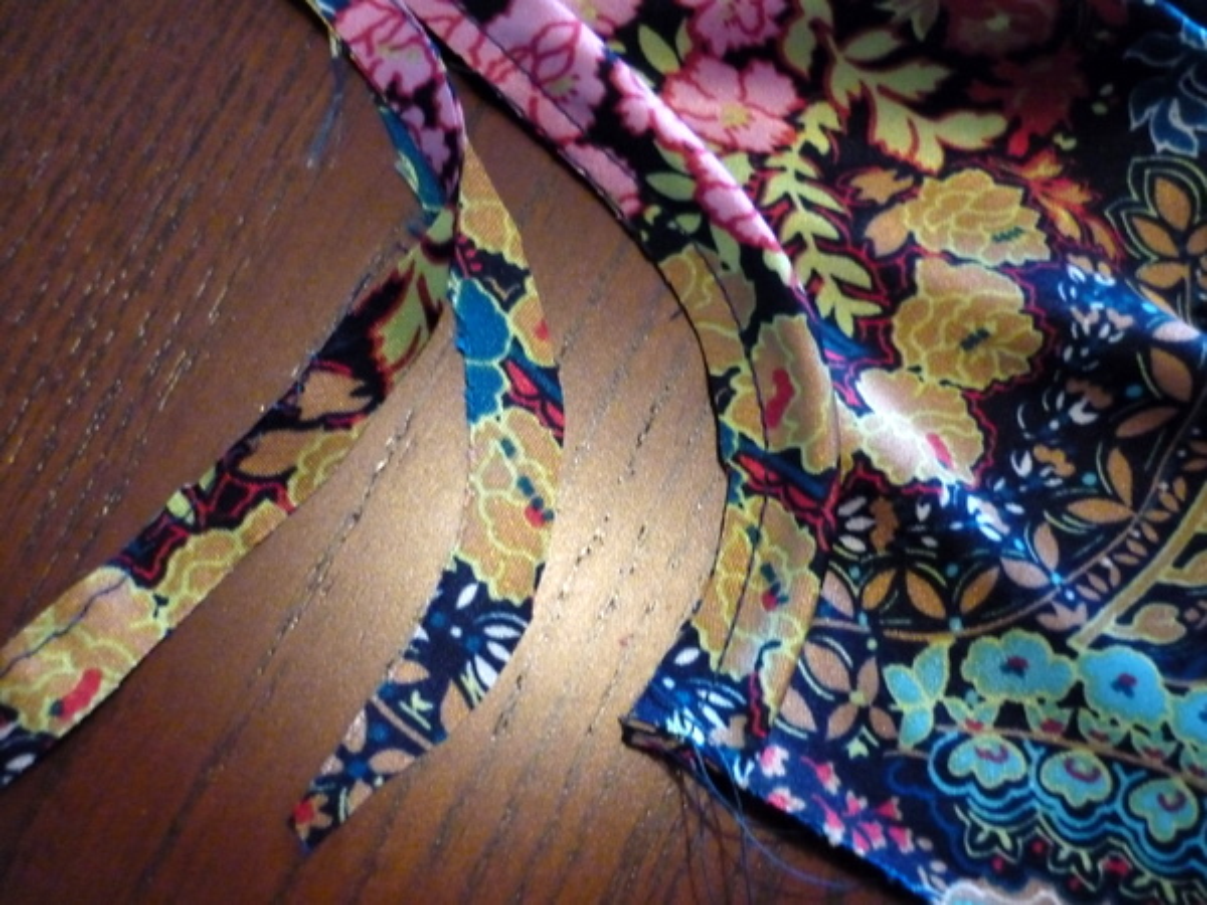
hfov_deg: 55.4
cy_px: 452
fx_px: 1151
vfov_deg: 42.9
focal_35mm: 33
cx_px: 604
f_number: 2.8
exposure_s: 1/15
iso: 800
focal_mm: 5.5
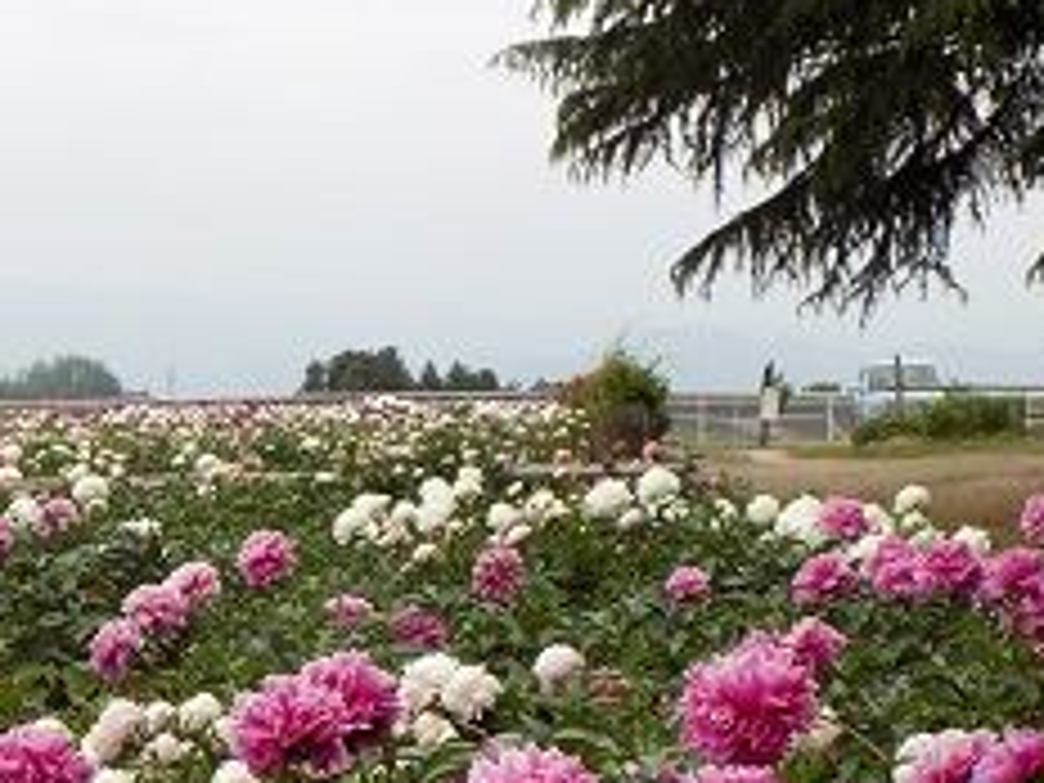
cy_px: 752
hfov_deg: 20.3
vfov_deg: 15.3
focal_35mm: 95
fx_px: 2865
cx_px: 140
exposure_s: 1/400
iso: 80
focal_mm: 8.1
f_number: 3.7
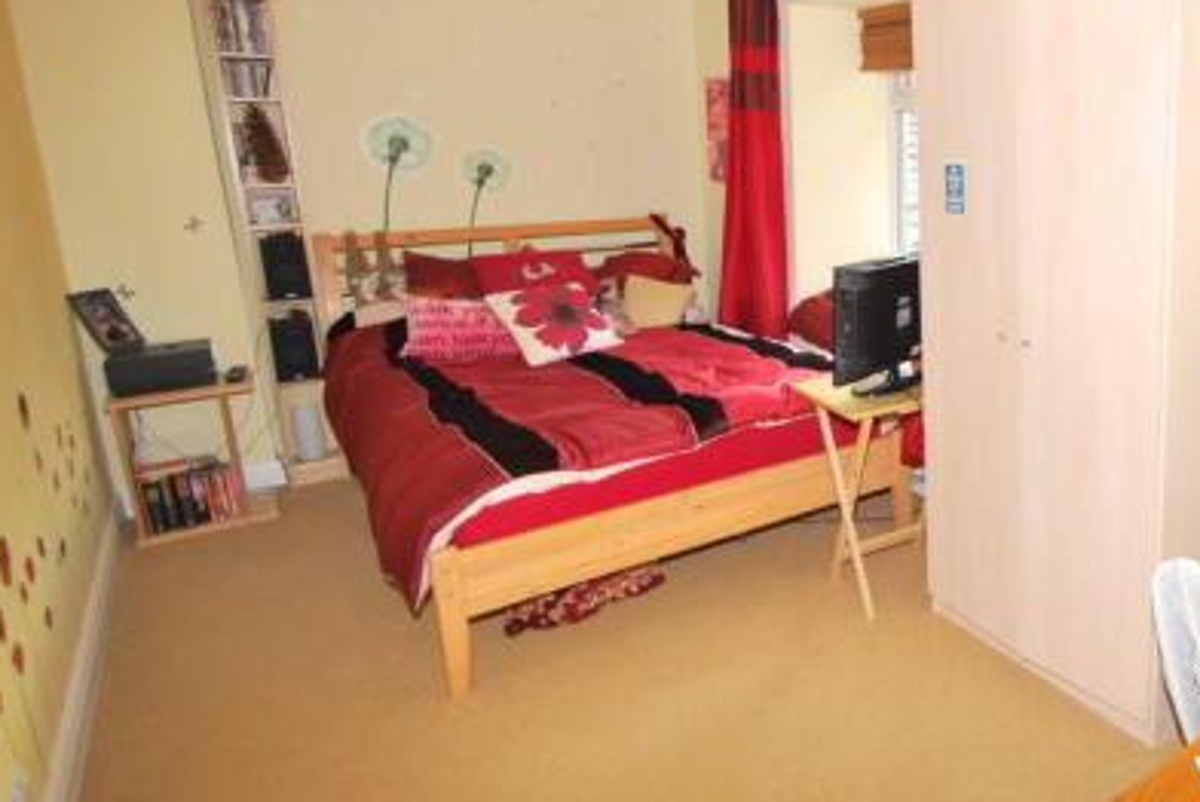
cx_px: 963
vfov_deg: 51.2
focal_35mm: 25
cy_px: 344
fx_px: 834
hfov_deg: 65.0
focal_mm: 10
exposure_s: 1/60
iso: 200
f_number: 4
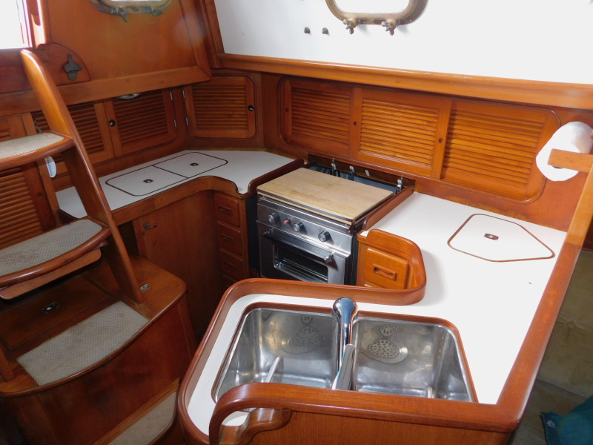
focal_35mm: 24
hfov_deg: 71.6
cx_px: 296
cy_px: 222
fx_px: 411
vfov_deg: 56.8
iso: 200
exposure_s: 1/30
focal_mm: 4.1
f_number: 3
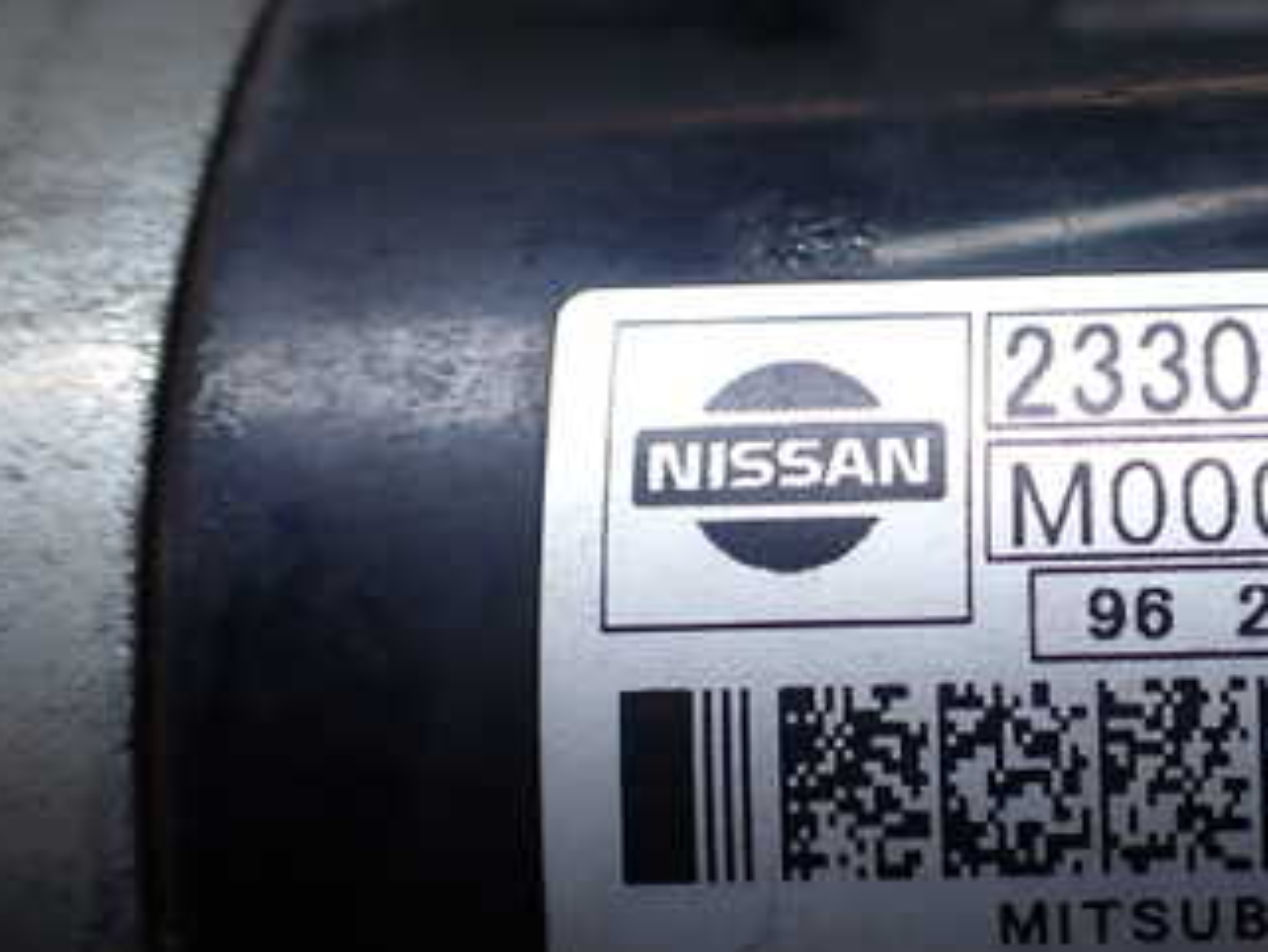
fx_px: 2052
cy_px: 537
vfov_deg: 26.1
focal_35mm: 56
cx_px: 1161
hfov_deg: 32.5
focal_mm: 5.4
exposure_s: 1/125
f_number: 2.3
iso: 125
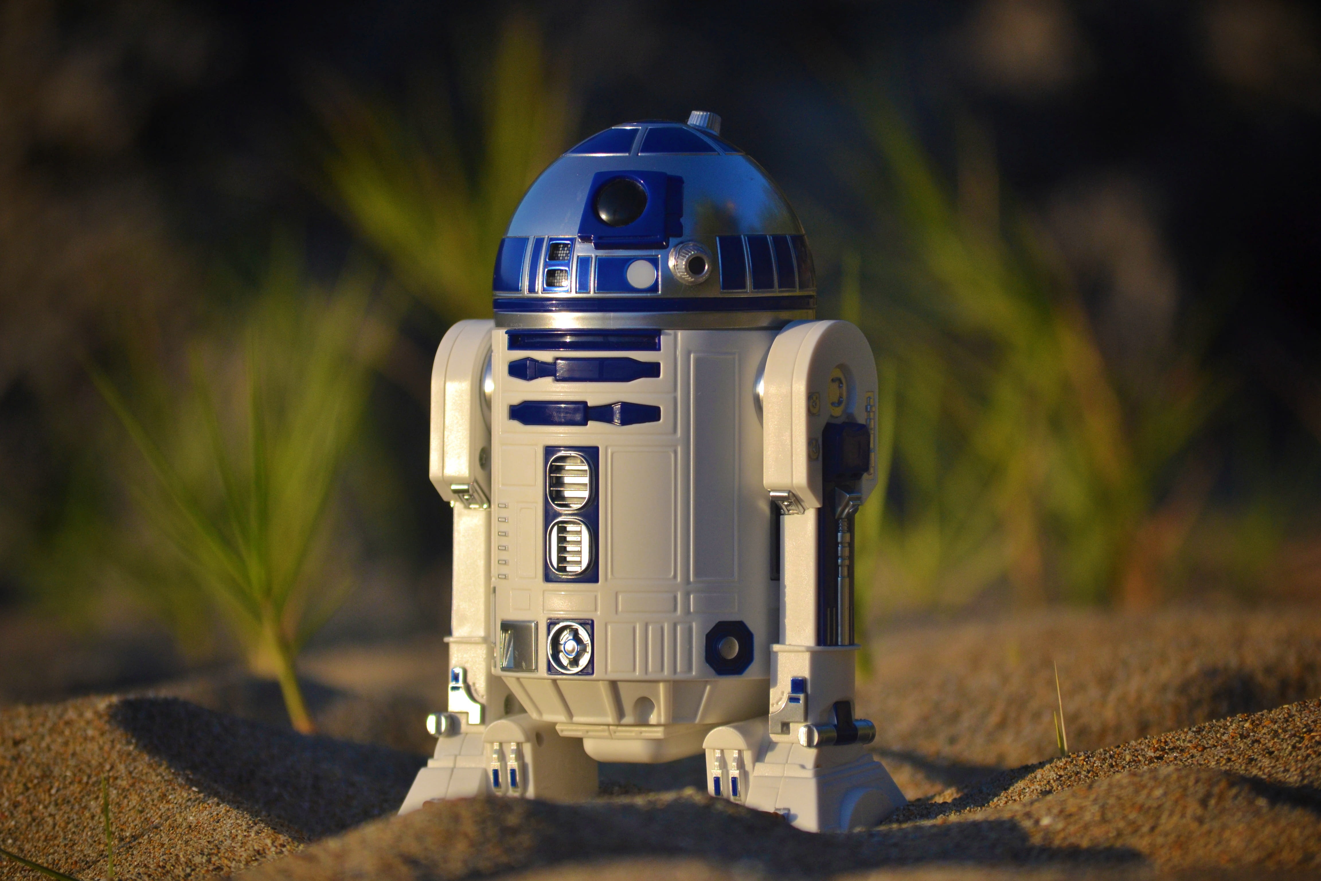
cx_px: 660
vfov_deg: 5.7
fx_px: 8806
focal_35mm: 240
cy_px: 440
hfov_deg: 8.6
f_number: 5.6
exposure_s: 1/2000
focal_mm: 160
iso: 400
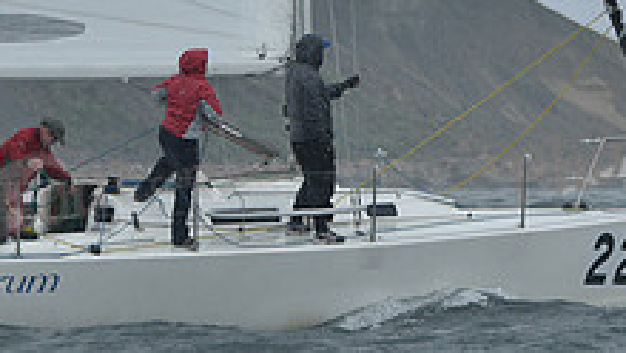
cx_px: 361
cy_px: 24
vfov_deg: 2.3
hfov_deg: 4.1
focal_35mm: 524
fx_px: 8702
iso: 320
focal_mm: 190
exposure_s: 1/1000
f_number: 6.3
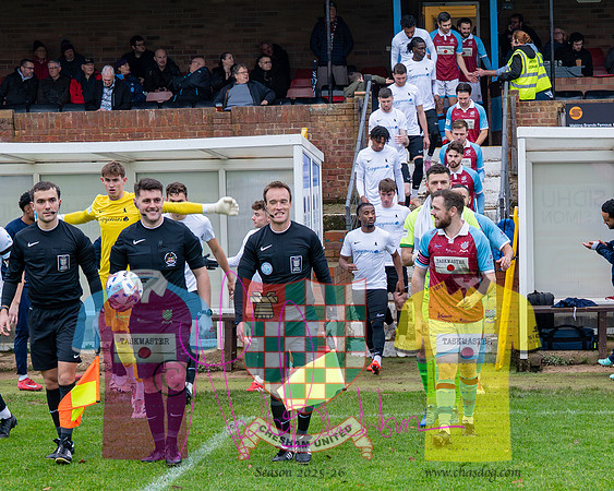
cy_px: 353
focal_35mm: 115
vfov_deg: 13.3
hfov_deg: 16.6
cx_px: 472
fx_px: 2093
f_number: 5
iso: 1250
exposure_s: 1/320
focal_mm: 46
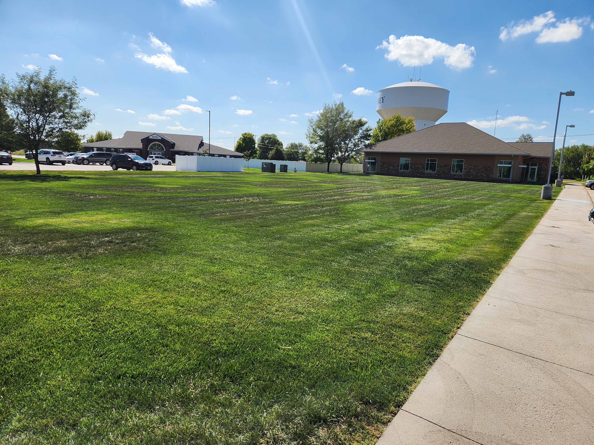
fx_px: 395
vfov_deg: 58.9
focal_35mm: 23
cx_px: 297
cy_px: 222
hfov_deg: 73.9
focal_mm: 5.4
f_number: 1.8
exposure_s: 1/2551
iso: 20
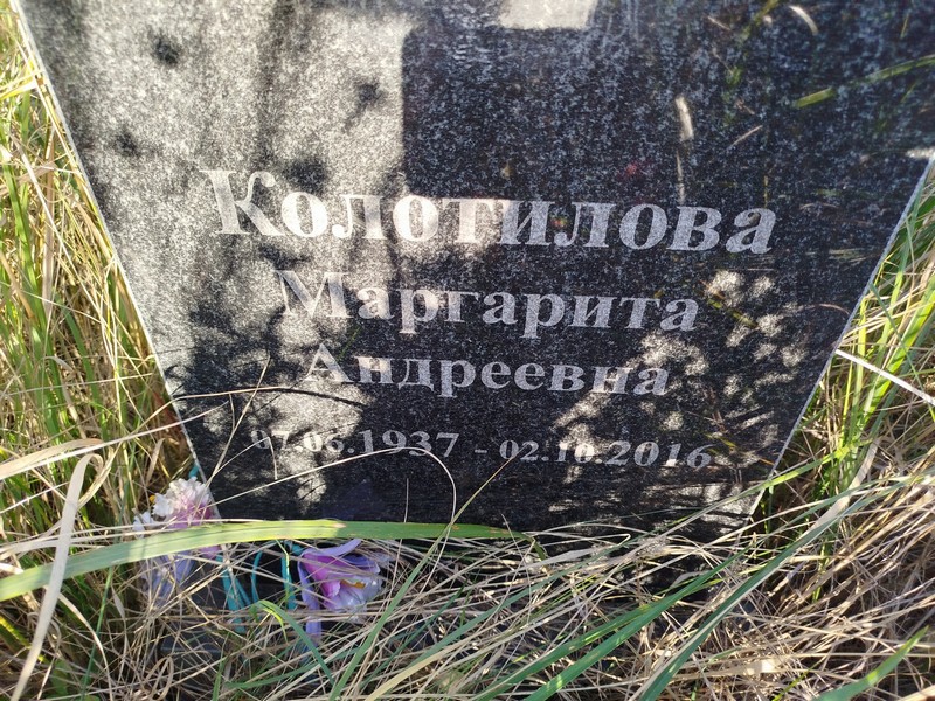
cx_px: 468
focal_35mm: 24
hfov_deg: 71.6
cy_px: 350
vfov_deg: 56.8
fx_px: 648
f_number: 1.7
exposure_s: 1/151
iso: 50
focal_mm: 5.31
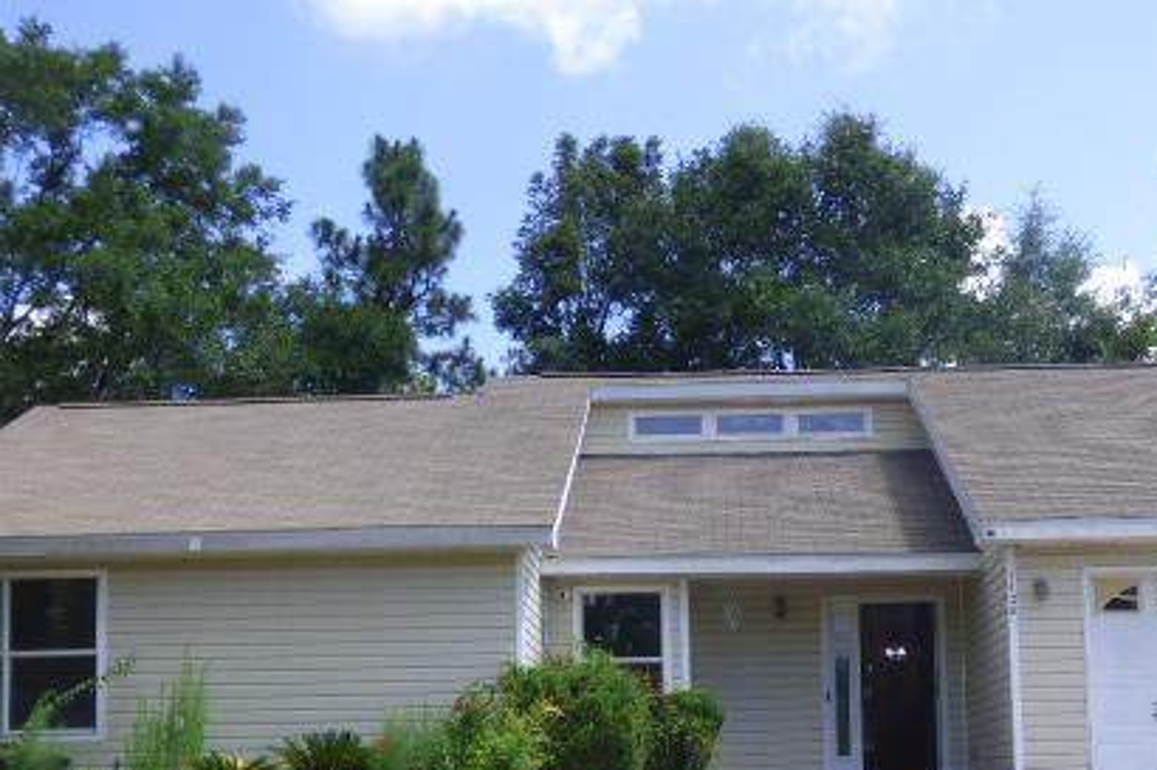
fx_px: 1670
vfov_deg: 25.5
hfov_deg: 38.1
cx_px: 677
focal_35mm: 52
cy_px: 632
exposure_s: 1/640
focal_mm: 5.53
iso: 100
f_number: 3.3
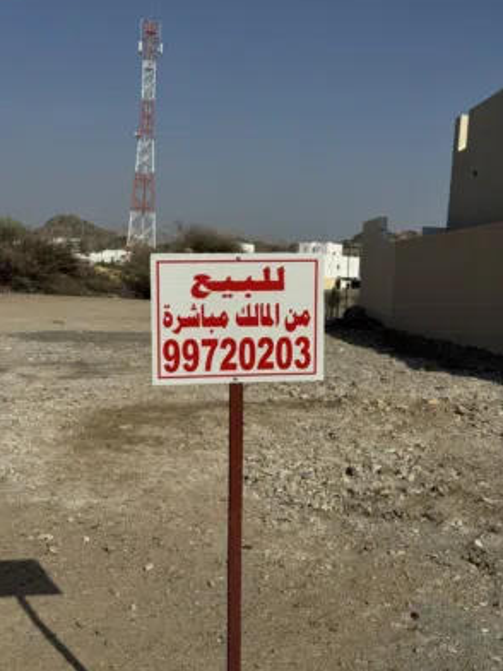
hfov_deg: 29.7
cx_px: 255
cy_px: 330
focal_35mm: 49
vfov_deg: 38.9
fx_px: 949
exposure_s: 1/15385
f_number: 1.78
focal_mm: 6.76
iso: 64
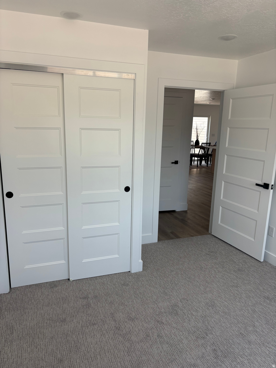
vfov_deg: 67.3
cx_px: 138
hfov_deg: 53.1
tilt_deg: -11.7
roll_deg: -2.3
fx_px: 276
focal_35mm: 26
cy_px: 184
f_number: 1.6
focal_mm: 5.96
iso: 50
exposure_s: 1/425
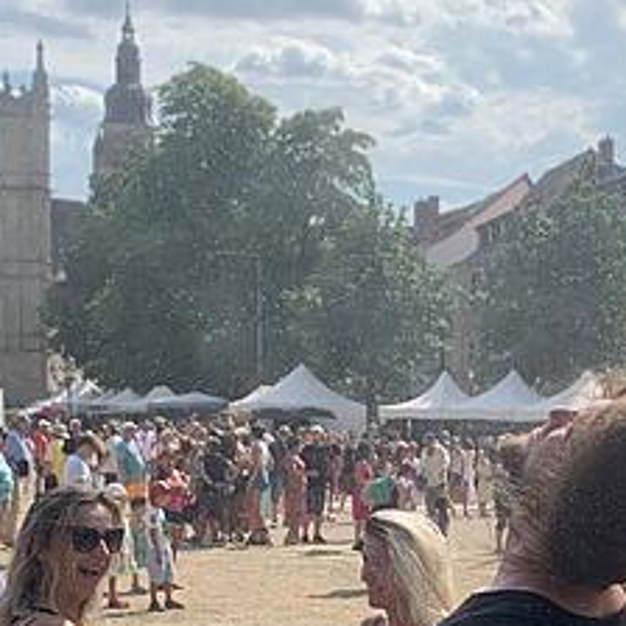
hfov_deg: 20.9
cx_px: 483
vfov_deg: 20.8
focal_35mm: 82
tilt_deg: -3.2
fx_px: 1678
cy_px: 520
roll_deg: -1.9
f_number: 1.8
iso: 25
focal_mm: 4.25
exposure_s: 1/2545
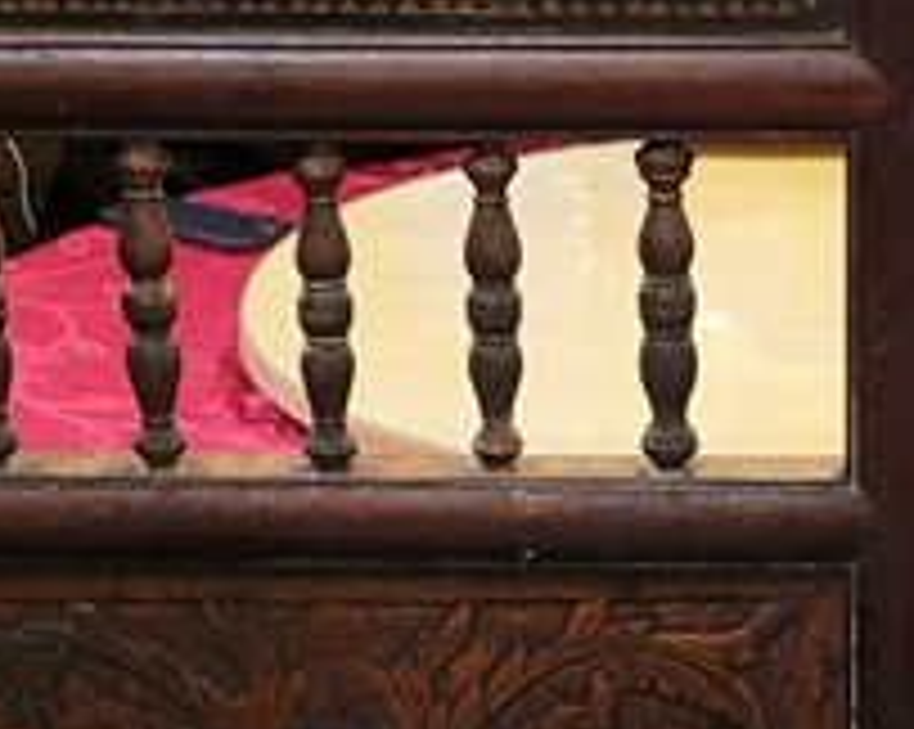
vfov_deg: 12.3
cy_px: 414
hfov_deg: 15.3
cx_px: 797
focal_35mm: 125
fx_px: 3378
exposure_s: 1/40
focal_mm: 5.4
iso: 640
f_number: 1.8
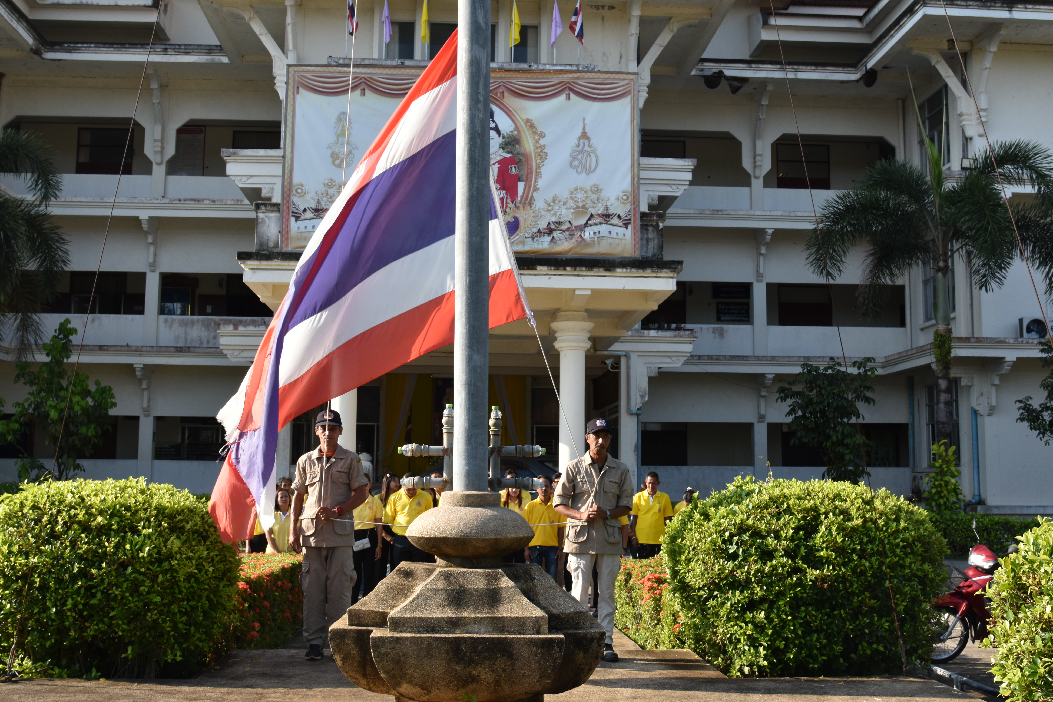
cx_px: 526
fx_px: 1185
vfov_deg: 33.0
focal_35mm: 40
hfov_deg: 47.9
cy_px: 351
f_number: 8
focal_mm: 27
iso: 280
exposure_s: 1/250
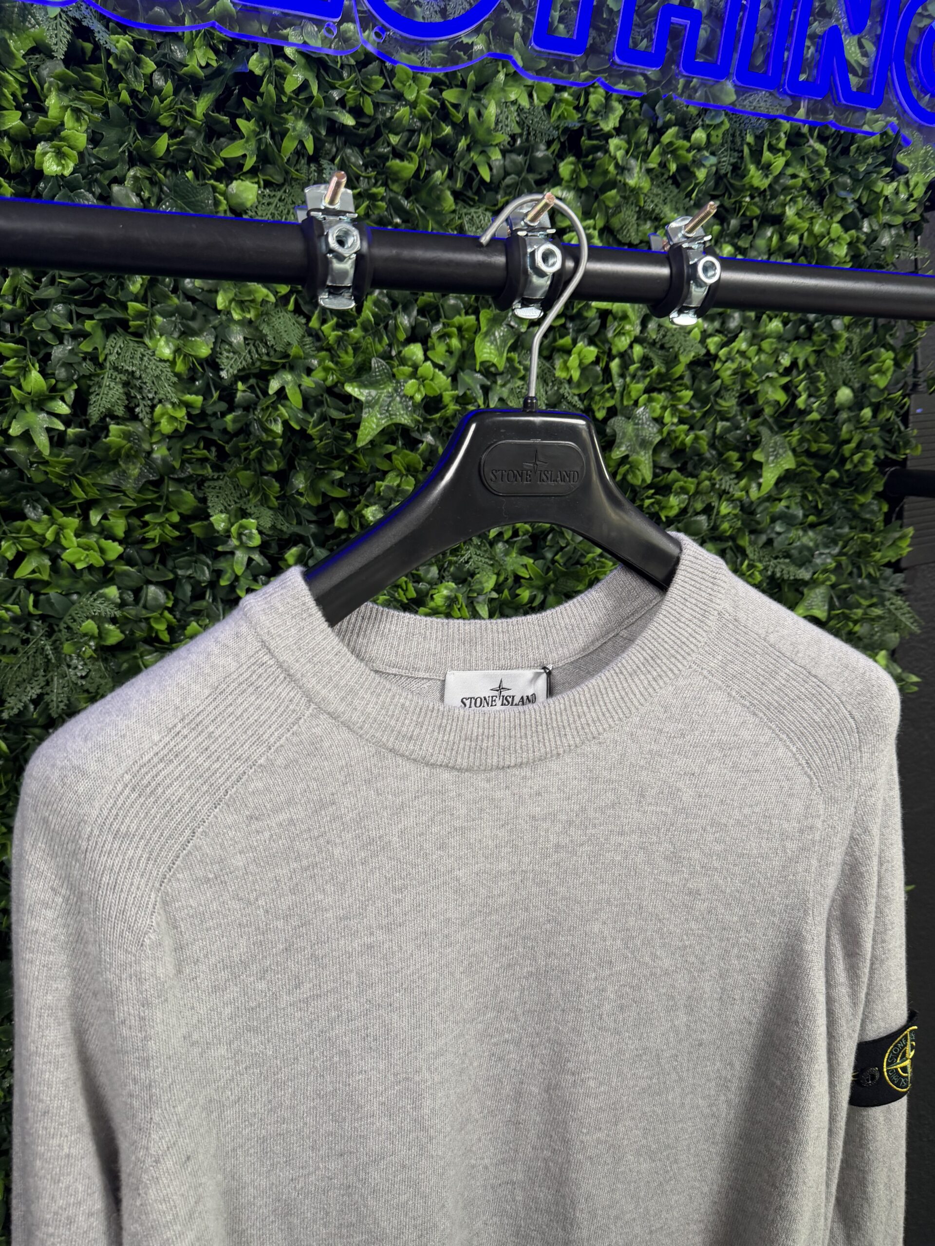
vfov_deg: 71.6
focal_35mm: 24
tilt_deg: -10.9
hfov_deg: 56.8
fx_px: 864
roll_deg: -0.9
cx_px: 468
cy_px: 623
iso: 160
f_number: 1.78
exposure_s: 1/84
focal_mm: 6.76
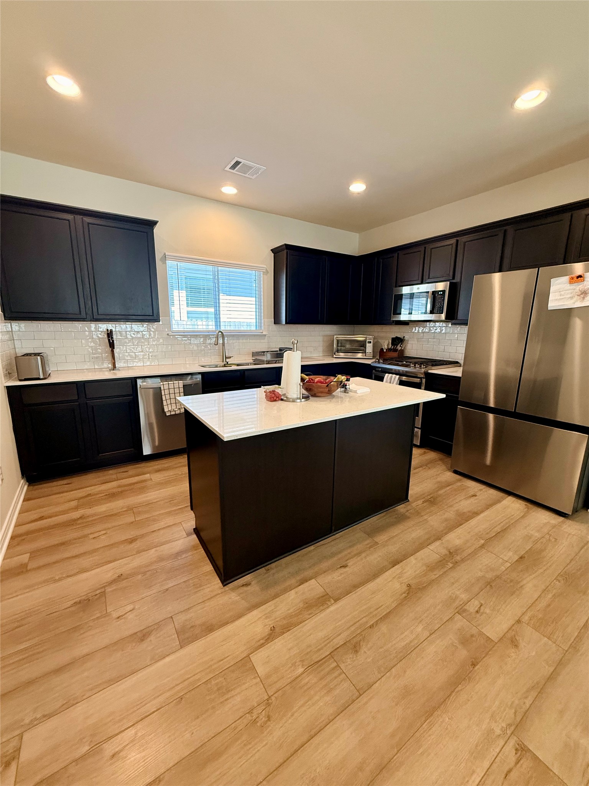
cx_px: 294
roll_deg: -0.9
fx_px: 318
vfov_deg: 102.1
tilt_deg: -11.9
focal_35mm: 14
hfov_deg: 85.7
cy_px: 393
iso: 320
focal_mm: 2.22
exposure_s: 1/120
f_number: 2.2
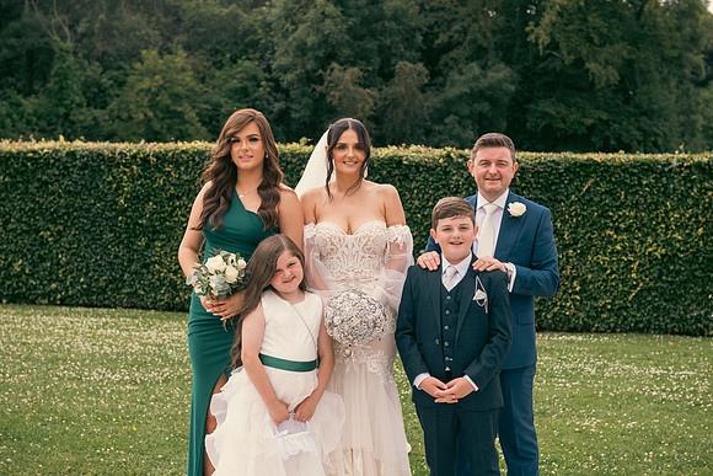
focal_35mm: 70
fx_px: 1387
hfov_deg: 28.8
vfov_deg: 19.5
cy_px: 238
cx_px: 356
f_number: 6.3
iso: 200
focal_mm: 70
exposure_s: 1/200
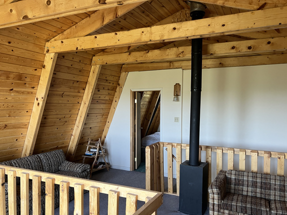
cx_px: 139
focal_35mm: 29
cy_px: 114
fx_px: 240
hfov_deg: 61.7
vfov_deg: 48.2
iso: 125
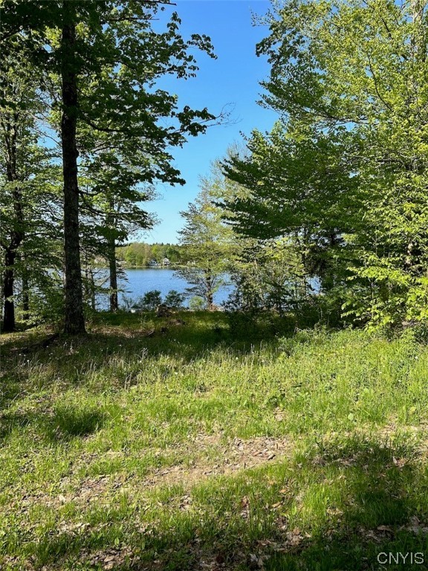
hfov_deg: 56.8
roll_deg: -0.5
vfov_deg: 71.6
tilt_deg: -4.4
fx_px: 396
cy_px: 286
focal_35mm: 24
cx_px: 214
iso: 80
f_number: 1.78
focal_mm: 6.86
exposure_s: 1/1949
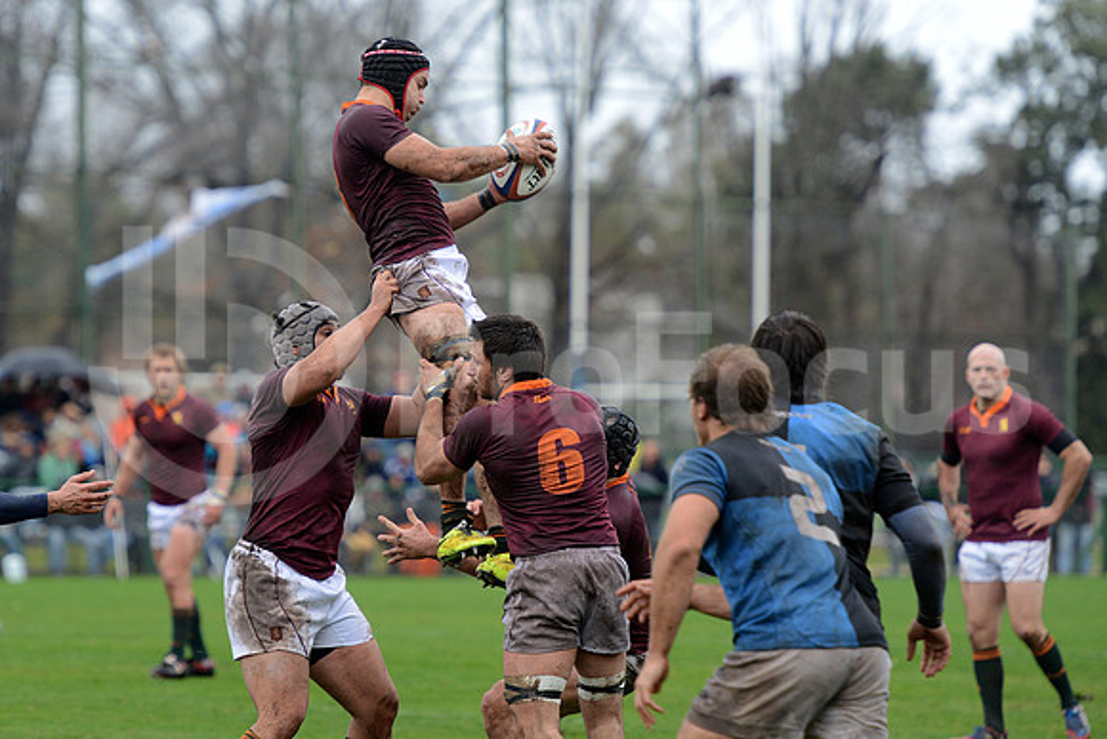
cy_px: 370
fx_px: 7381
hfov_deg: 8.6
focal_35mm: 240
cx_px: 554
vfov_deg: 5.7
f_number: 4
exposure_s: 1/500
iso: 1250
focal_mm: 240
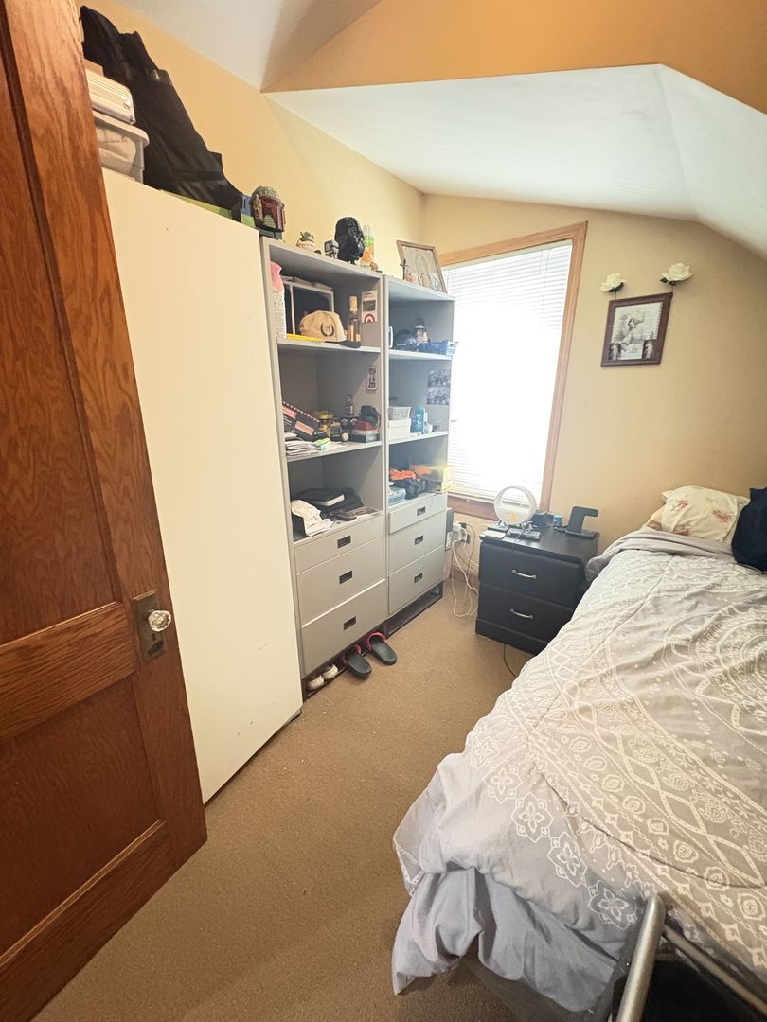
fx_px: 414
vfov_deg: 102.1
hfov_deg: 85.7
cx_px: 384
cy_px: 511
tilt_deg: -16.6
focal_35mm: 14
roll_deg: -0.4
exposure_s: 1/24
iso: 1600
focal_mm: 2.22
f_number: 2.2
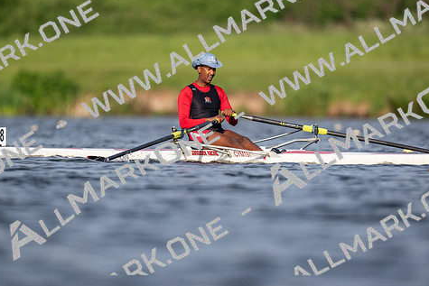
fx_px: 8725
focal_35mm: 732
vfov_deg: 1.9
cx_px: 193
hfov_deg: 2.8
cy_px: 120
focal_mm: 600
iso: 220
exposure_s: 1/2500
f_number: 4
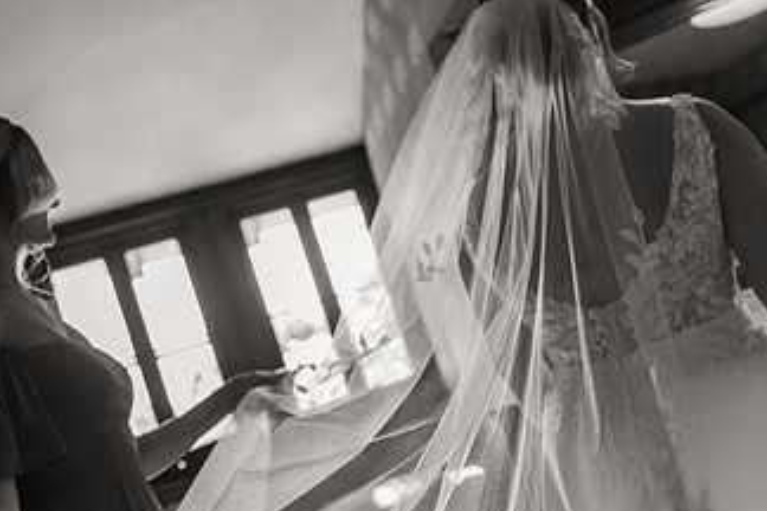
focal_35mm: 43
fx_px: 916
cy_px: 342
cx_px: 488
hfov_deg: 45.0
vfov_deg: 30.9
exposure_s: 1/800
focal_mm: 24
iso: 1600
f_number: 2.8
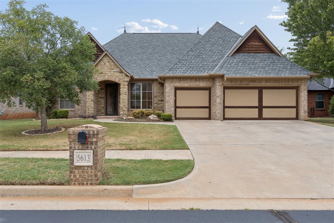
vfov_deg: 50.9
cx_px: 167
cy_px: 112
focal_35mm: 25
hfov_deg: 71.1
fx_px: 234
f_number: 10
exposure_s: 1/200
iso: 200
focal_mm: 16.8
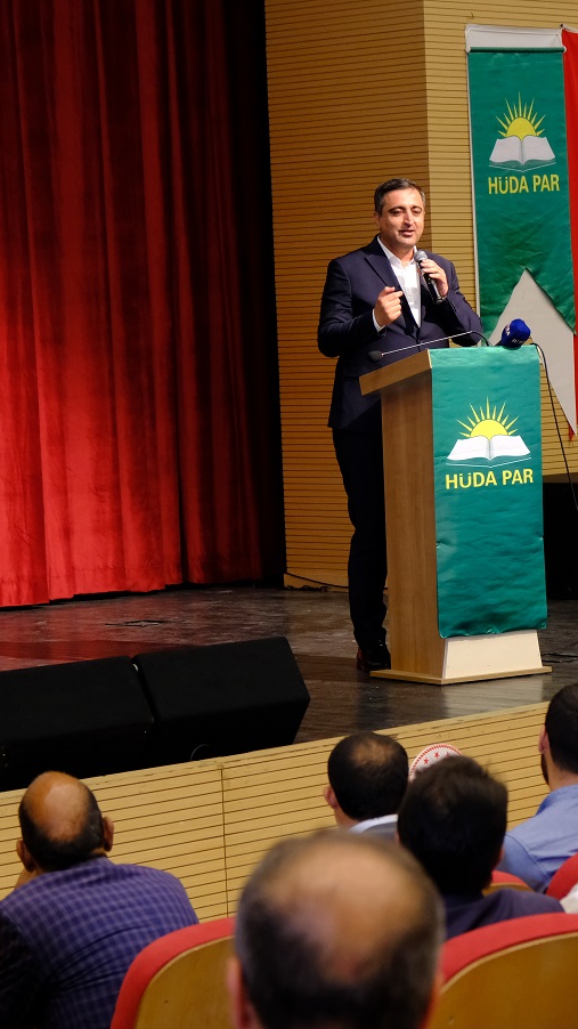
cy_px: 511
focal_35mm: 111
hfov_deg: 10.8
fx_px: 3026
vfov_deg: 19.3
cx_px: 538
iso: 1600
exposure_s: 1/50
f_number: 4
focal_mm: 46.6
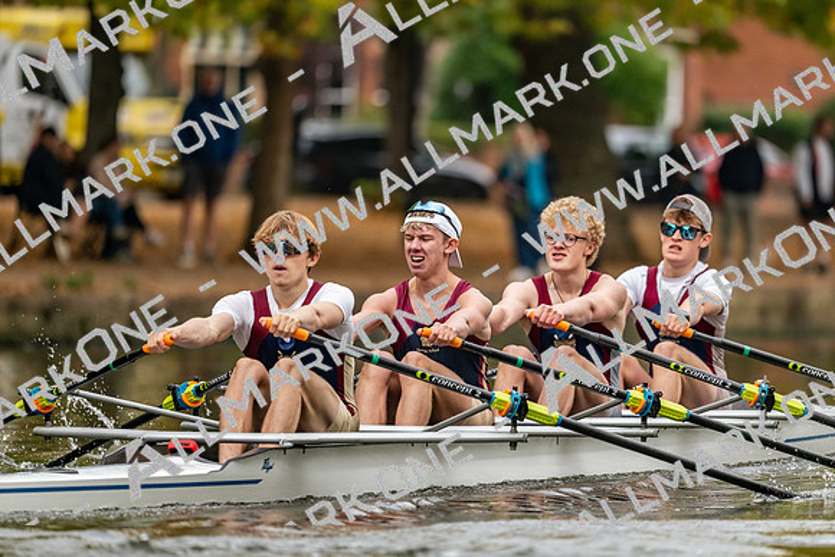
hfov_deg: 5.2
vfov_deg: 3.4
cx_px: 418
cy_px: 278
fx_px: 9280
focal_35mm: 400
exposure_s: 1/2500
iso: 2200
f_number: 4.5
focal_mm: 400
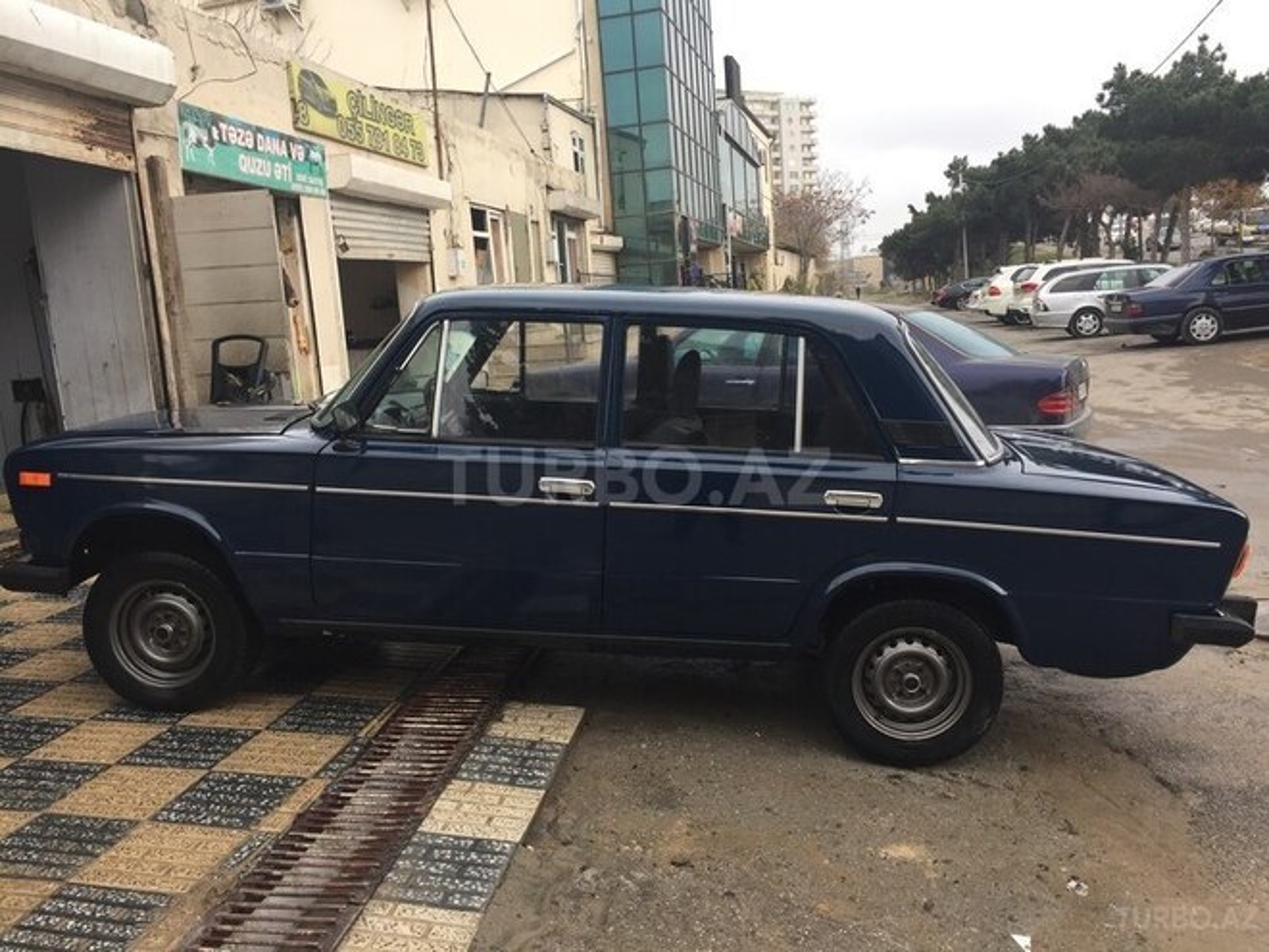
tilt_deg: -9.4
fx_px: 1063
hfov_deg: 61.7
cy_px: 476
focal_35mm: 29
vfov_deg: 48.2
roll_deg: +3.9
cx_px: 634
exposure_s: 1/100
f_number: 2.2
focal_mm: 4.15
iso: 32
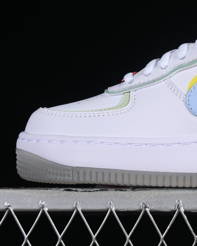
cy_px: 68
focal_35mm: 170
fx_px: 1239
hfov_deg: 9.0
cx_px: 211
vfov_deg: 11.3
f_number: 8
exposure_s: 1/80
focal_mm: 50
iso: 160
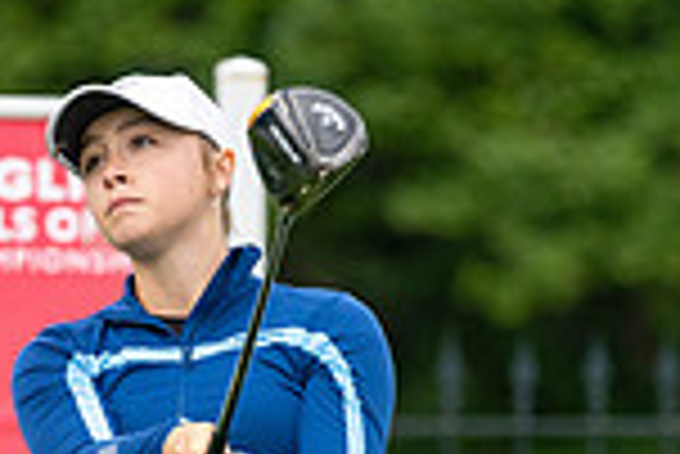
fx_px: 21762
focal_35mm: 1151
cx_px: -126
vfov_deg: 1.2
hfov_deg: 1.8
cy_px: 802
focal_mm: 300
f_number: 5
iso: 400
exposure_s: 1/1600
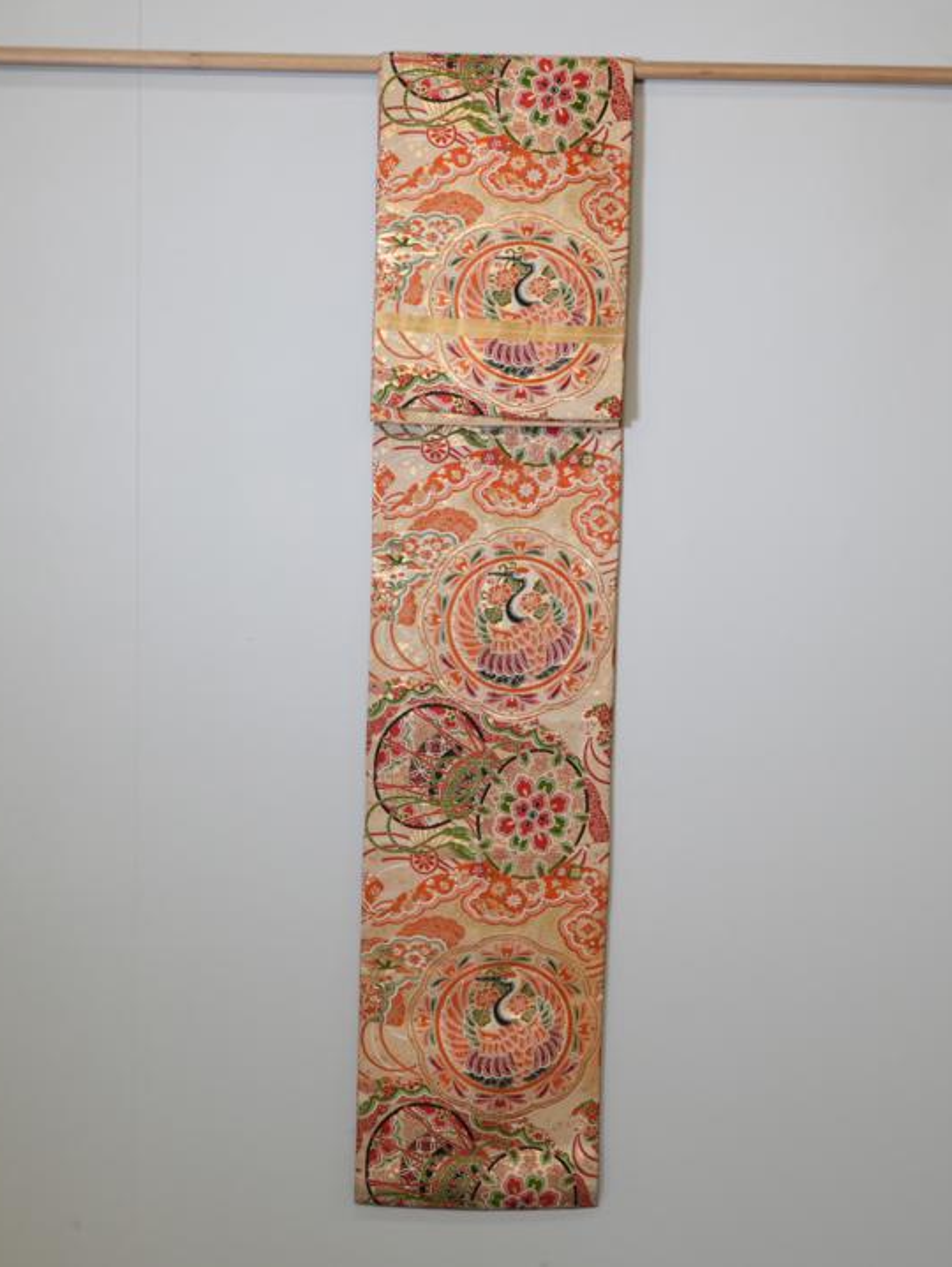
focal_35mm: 71
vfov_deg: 27.4
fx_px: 2601
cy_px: 632
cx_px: 508
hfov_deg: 20.7
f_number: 16
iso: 2000
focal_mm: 49
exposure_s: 1/30
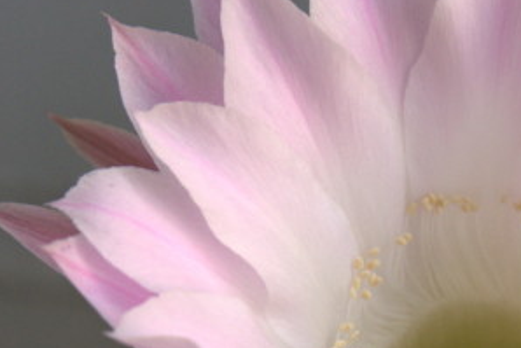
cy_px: 383
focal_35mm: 289
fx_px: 4184
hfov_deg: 7.1
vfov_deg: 4.7
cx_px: 462
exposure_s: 1/125
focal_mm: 56
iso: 200
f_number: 5.6
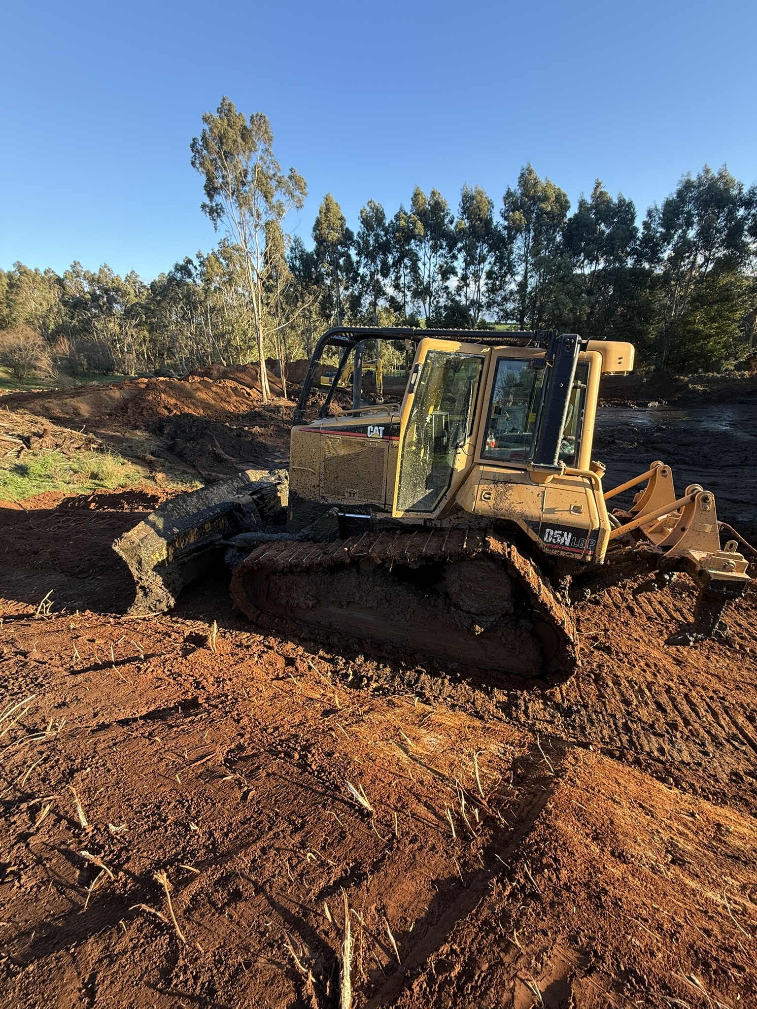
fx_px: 408
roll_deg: +2.5
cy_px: 504
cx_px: 378
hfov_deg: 85.7
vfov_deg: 102.1
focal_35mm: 14
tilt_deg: -21.5
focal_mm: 2.22
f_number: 2.2
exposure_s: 1/133
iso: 64
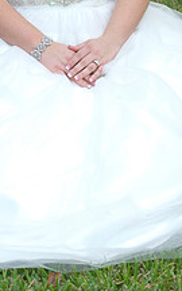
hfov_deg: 5.9
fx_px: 1770
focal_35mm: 223
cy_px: 13
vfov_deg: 9.4
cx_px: 61
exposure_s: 1/100
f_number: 6.3
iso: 320
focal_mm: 105
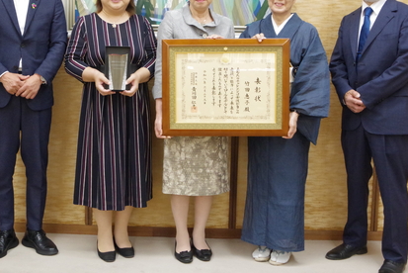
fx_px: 544
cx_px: 186
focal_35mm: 48
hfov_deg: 41.0
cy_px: 92
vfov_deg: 28.0
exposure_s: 1/50
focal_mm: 21
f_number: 8
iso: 3200
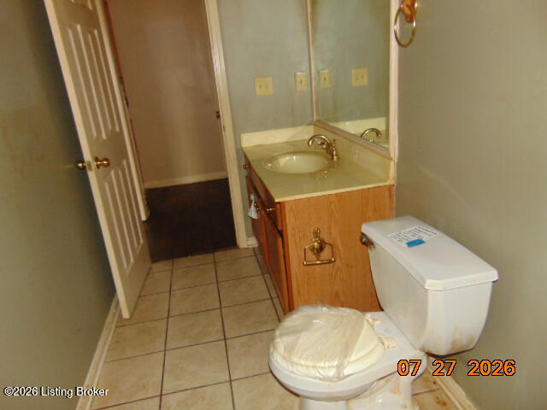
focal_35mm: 25
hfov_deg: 69.4
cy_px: 205
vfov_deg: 54.9
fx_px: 395
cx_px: 274
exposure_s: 1/30
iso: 200
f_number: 3
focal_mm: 4.5
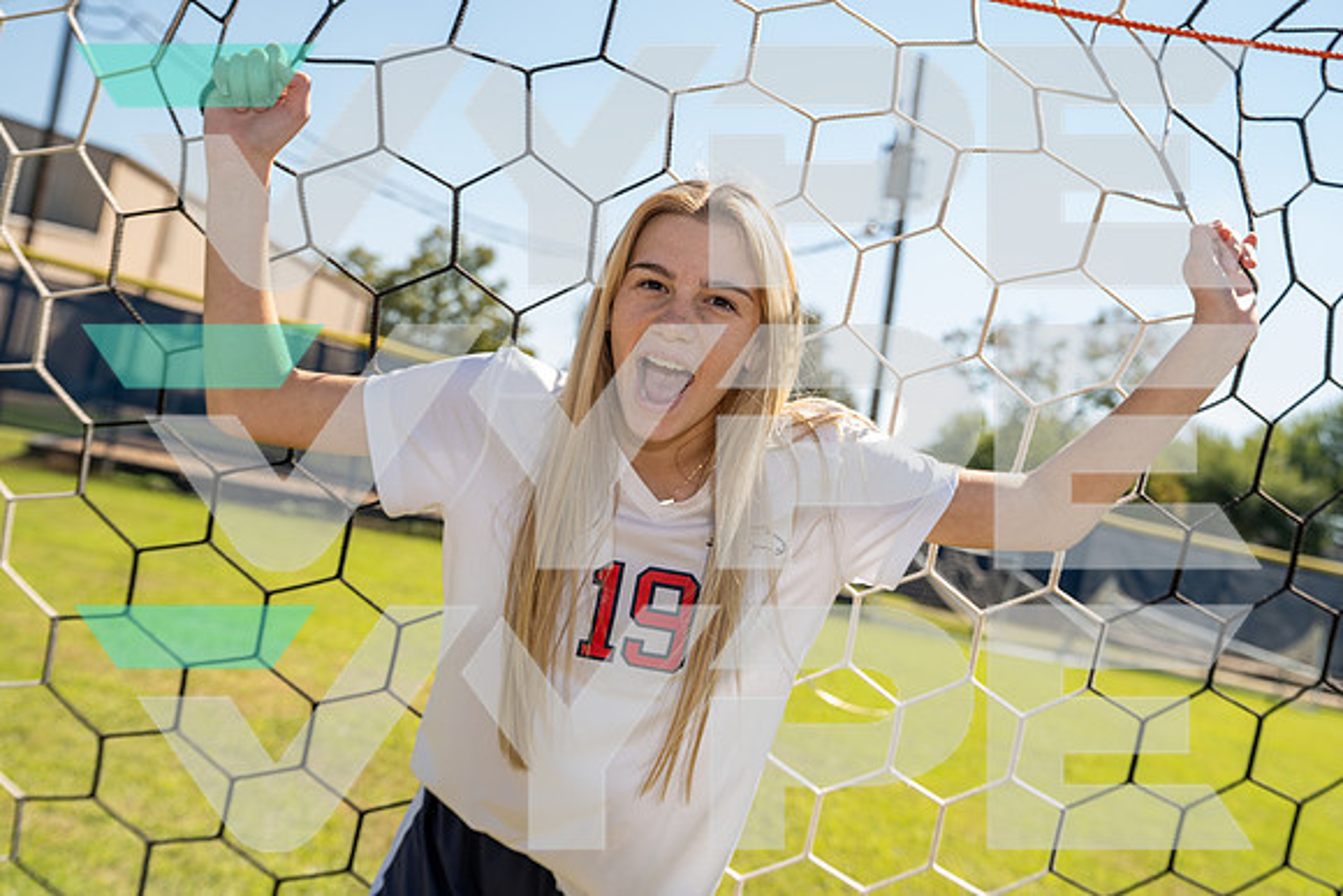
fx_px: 1716
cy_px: 448
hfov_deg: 42.7
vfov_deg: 29.3
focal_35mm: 46
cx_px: 672
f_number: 4.5
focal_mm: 46
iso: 100
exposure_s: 1/250
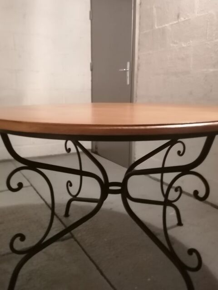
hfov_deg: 41.8
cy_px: 145
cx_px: 109
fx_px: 285
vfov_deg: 54.0
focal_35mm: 34
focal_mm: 4.75
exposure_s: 1/16.7
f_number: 1.8
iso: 1600
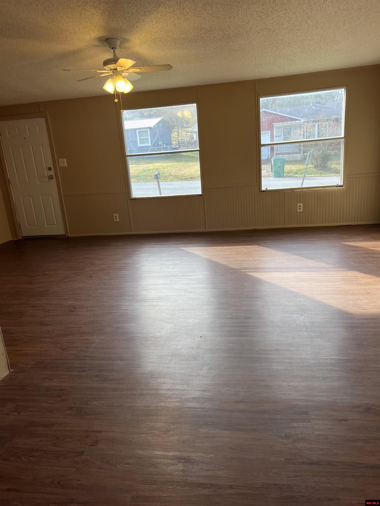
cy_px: 253
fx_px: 381
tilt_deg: -16.3
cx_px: 190
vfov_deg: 67.3
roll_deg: +4.8
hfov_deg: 53.1
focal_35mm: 26
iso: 40
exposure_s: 1/187
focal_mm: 5.7
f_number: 1.5
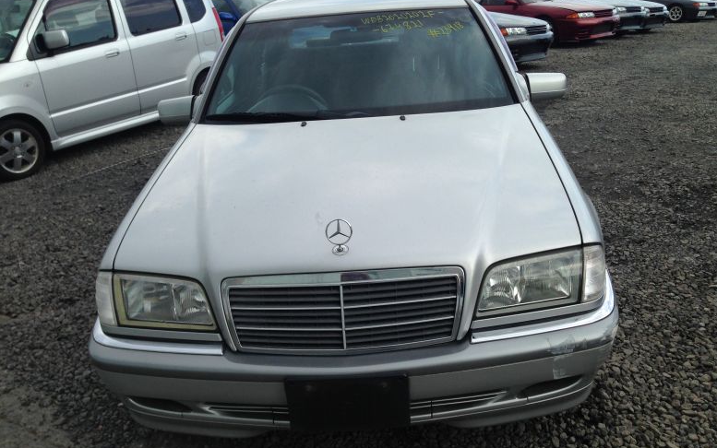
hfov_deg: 54.0
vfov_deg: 35.3
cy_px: 250
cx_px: 368
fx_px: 704
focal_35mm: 36
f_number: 2.4
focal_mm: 4.12
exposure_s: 1/834
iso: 50
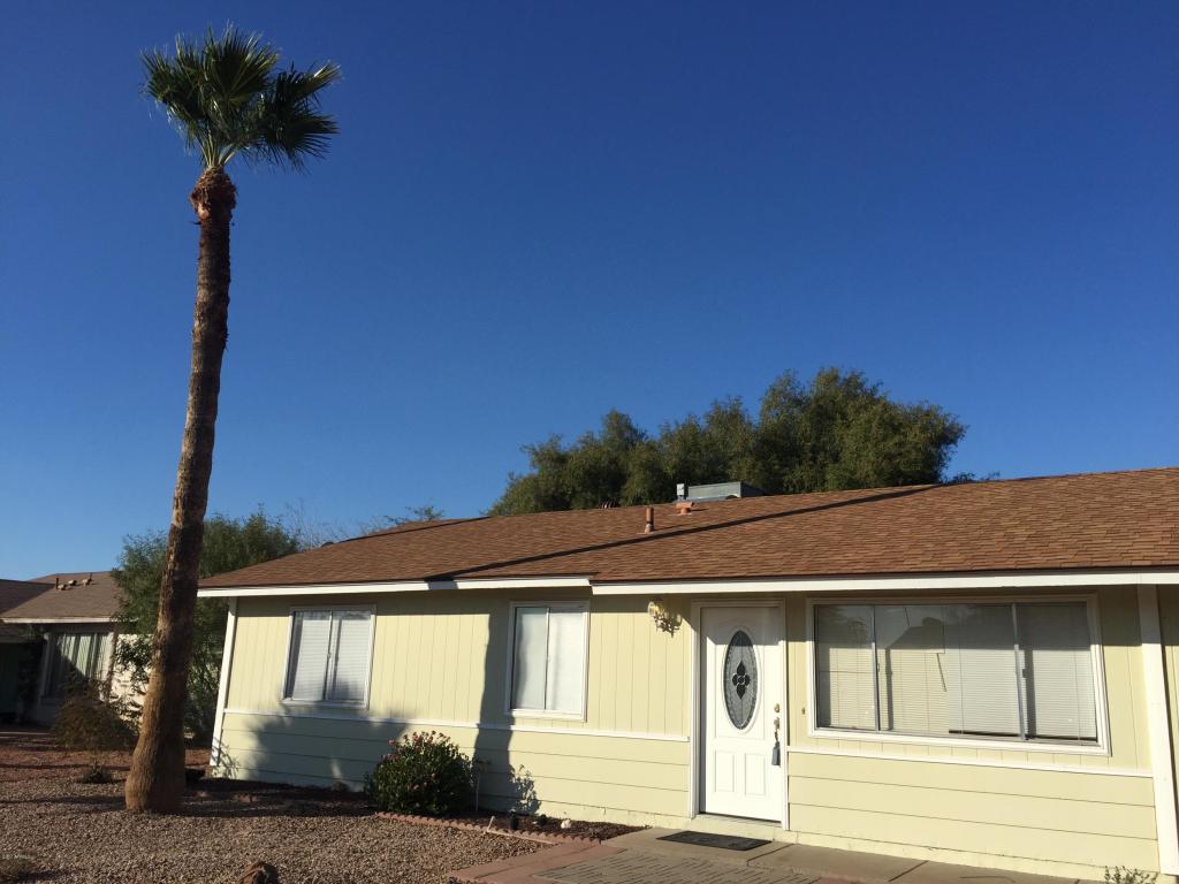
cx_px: 590
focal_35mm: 29
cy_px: 442
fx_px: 988
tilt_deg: +12.6
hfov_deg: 61.7
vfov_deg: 48.2
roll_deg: -2.1
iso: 32
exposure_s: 1/3597
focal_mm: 4.15
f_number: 2.2
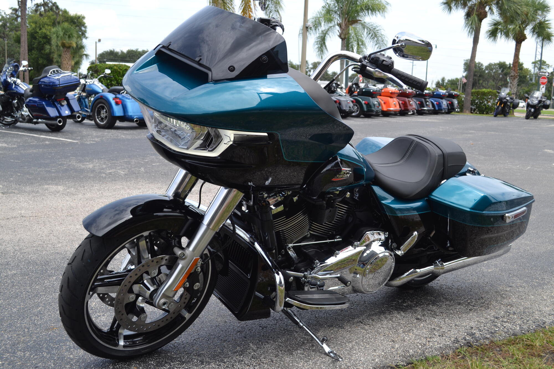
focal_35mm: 39
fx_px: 600
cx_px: 277
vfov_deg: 34.2
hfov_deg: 49.6
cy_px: 184
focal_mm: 26
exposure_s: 1/200
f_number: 7.1
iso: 100
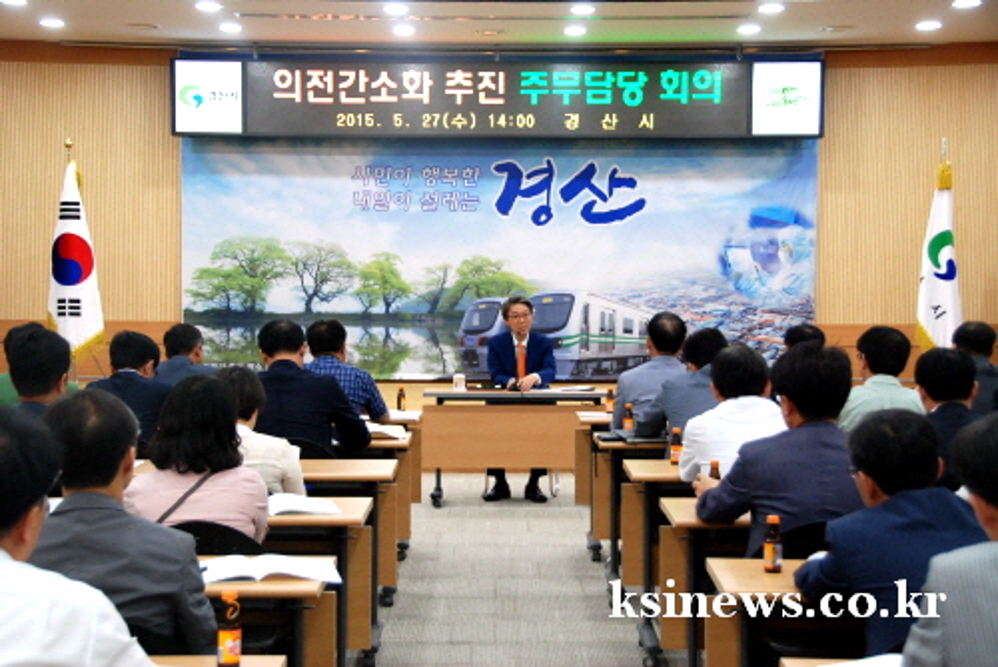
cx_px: 499
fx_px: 1747
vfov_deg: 21.6
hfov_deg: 31.9
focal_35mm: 63
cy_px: 334
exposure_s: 1/100
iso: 1000
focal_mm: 42
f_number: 5
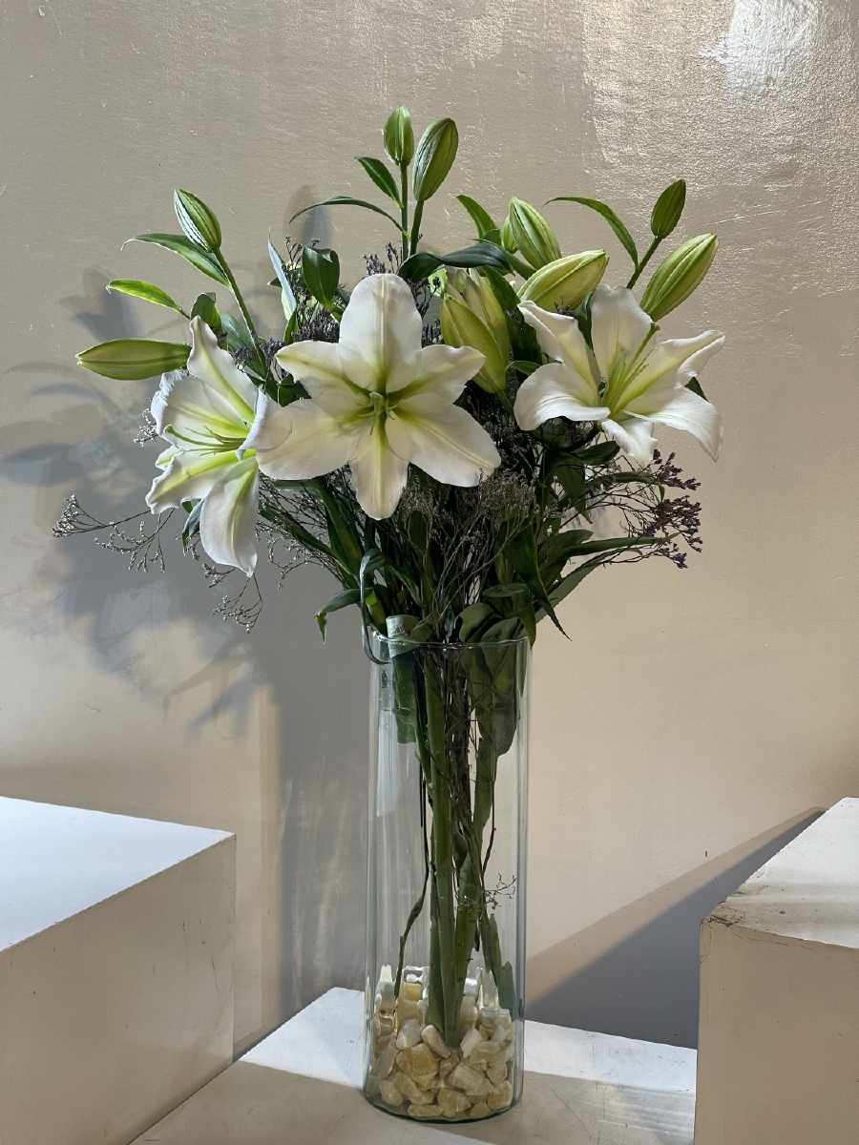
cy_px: 572
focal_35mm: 64
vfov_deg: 30.3
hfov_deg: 22.9
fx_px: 2118
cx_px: 430
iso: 100
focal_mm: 7.5
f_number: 2.2
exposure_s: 1/100
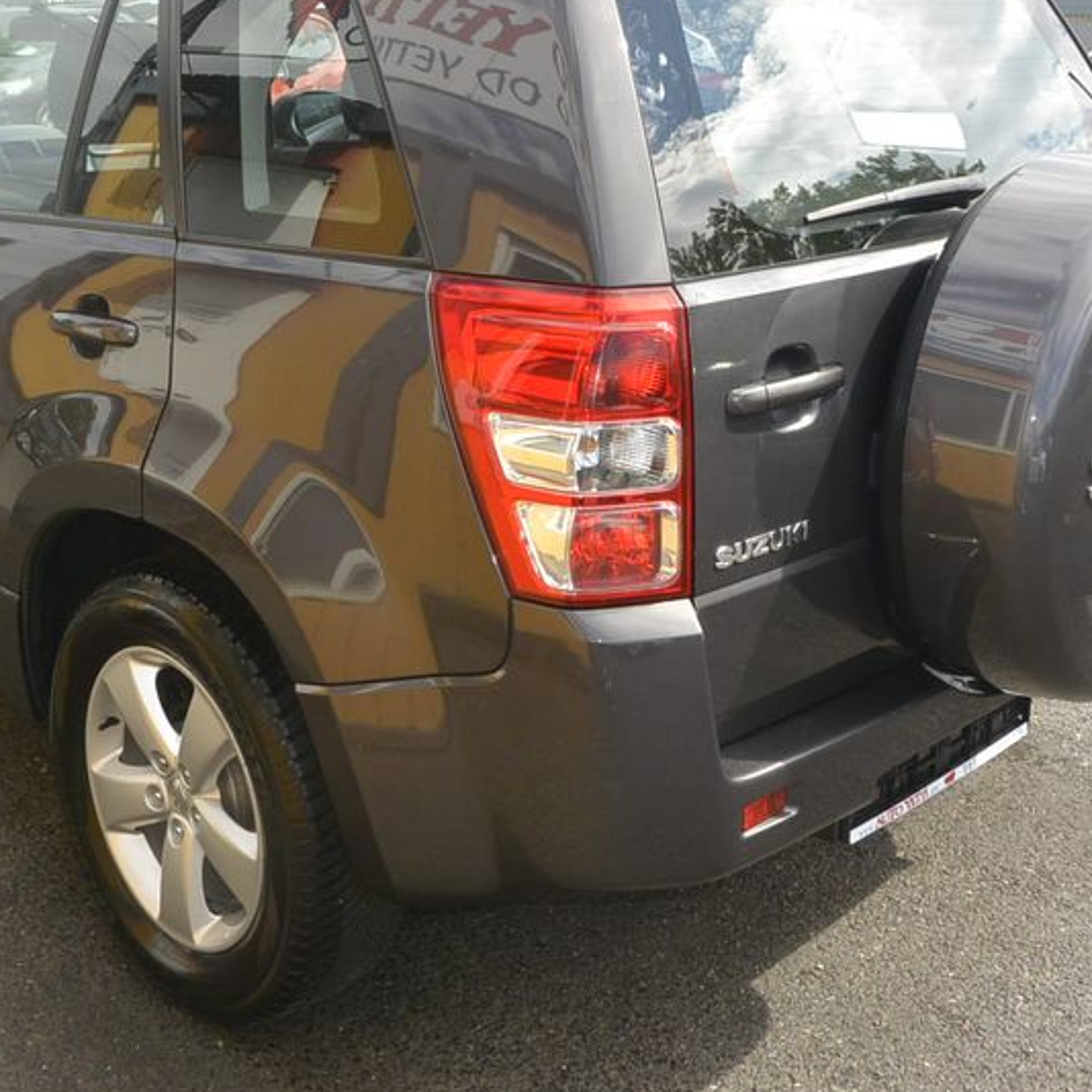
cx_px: 470
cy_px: 477
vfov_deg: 38.3
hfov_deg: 38.3
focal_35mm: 44
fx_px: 1570
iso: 160
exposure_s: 1/250
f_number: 7.1
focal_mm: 10
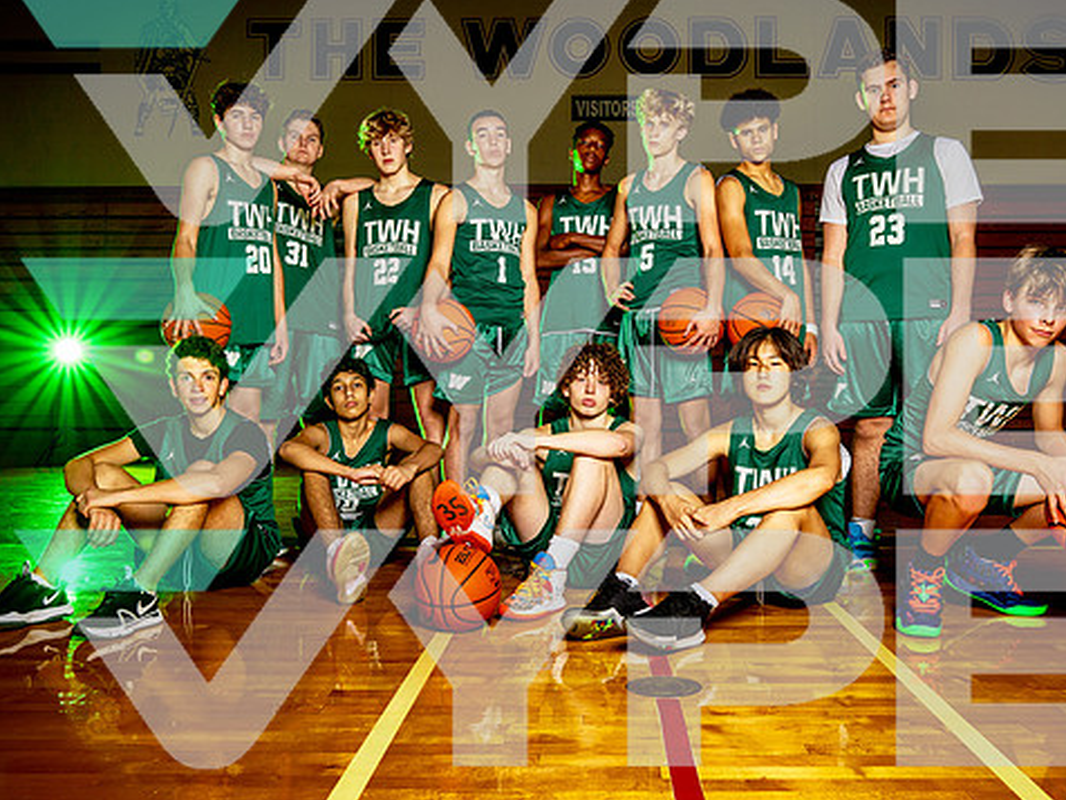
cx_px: 591
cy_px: 378
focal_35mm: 34
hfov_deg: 53.8
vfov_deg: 41.8
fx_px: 1047
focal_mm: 29
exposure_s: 1/250
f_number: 9
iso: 200
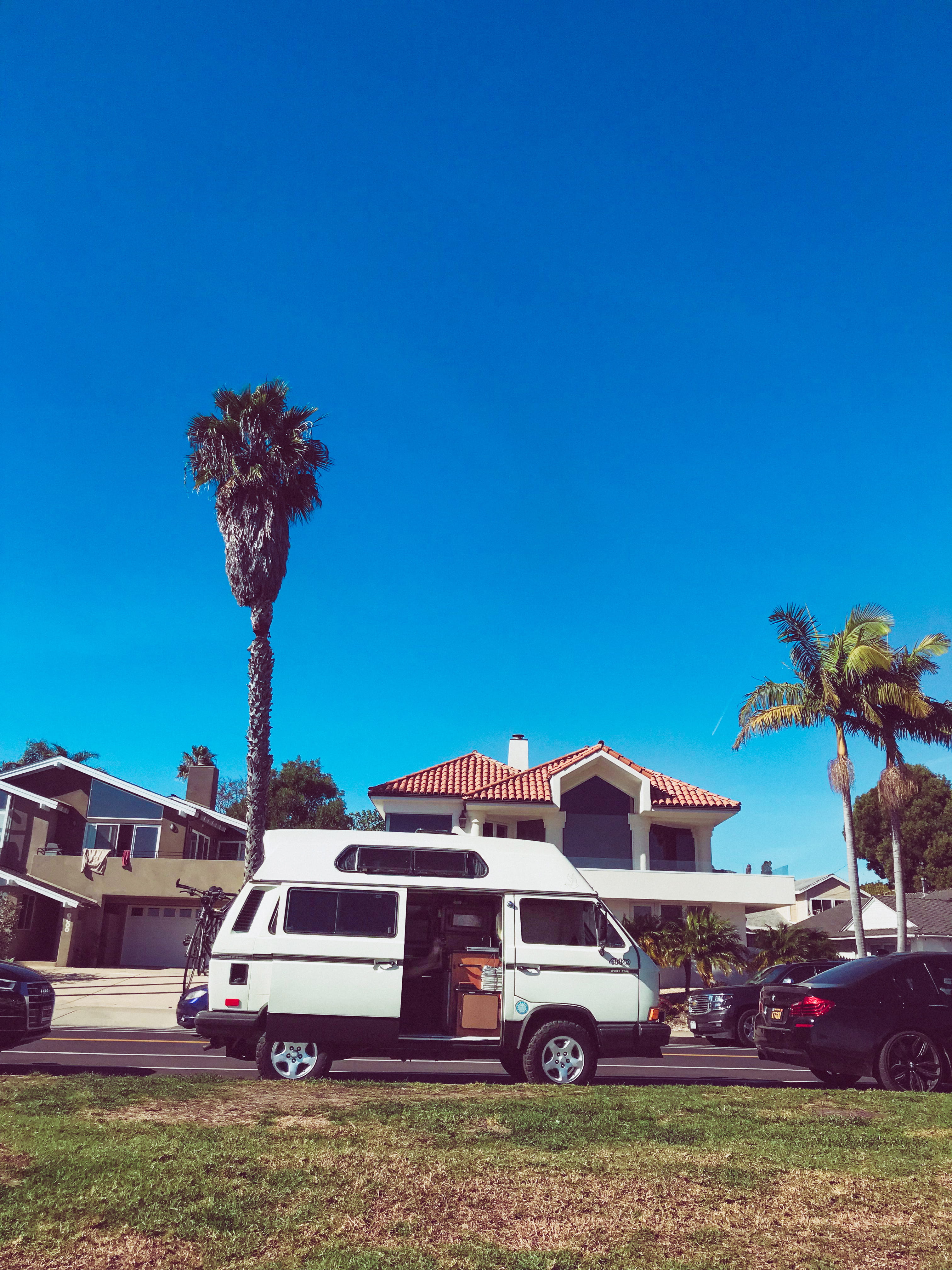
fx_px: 1027
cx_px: 476
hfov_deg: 49.7
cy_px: 635
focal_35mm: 28
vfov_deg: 63.4
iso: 20
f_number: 1.8
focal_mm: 3.99
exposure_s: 1/4400
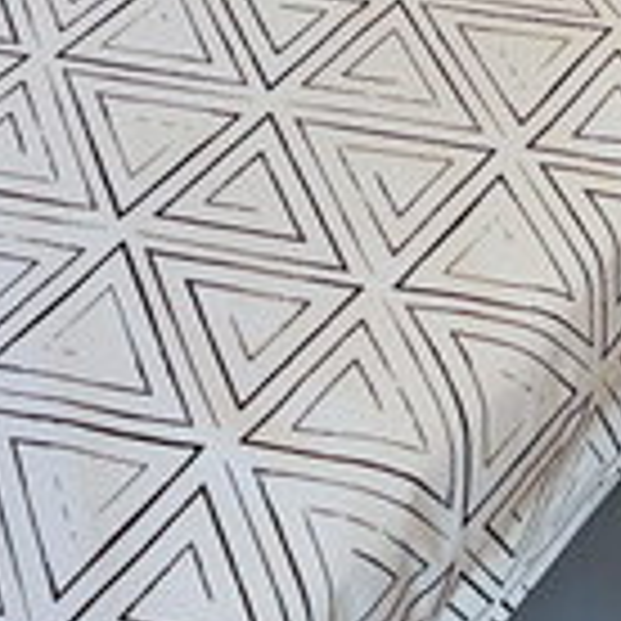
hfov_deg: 19.4
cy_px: -554
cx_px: 191
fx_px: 1806
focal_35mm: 89
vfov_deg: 16.0
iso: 64
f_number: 2.2
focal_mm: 2.2
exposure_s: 1/100
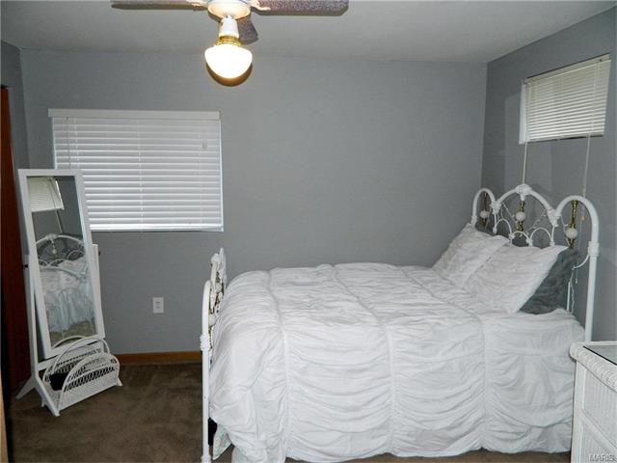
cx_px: 308
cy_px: 232
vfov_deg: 54.9
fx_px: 446
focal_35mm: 25
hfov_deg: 69.4
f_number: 3.1
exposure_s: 1/30
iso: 200
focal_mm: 4.5
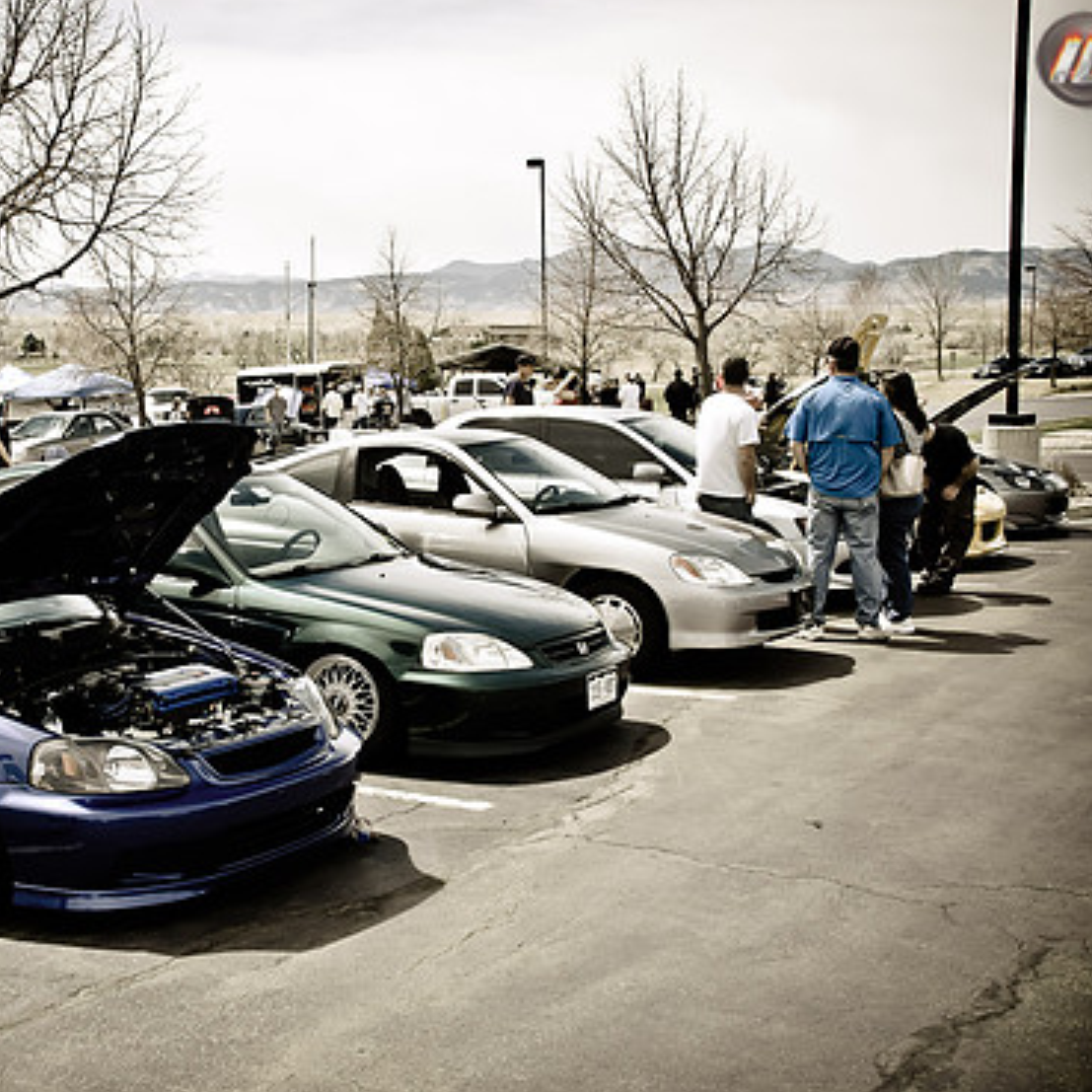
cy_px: 556
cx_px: 305
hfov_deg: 32.3
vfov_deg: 32.8
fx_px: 1856
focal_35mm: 52
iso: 200
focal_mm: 26
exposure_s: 1/250
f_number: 8
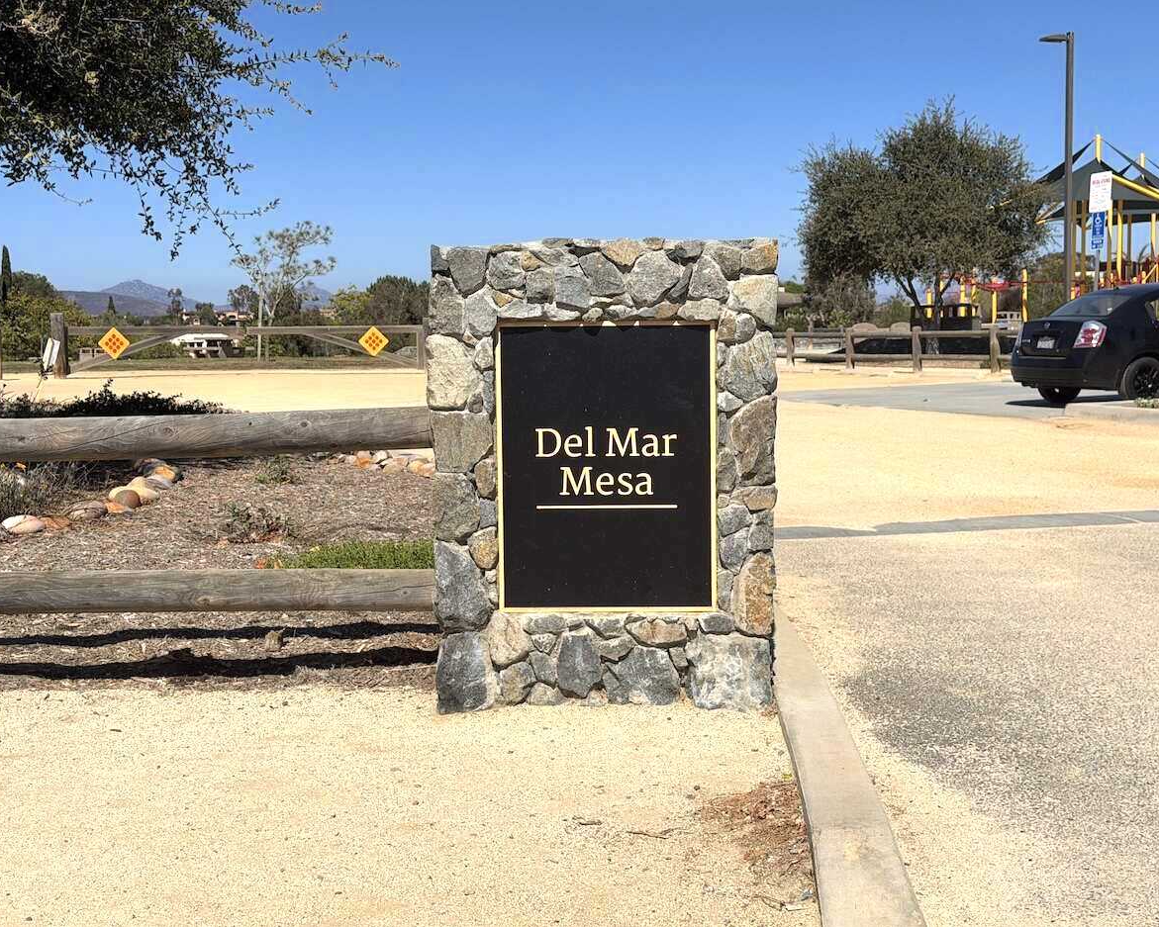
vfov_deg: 29.7
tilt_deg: -4.9
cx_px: 620
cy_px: 456
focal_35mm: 51
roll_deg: +1.3
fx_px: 1750
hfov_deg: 36.6
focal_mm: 6.76
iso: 64
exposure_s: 1/8772
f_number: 1.78
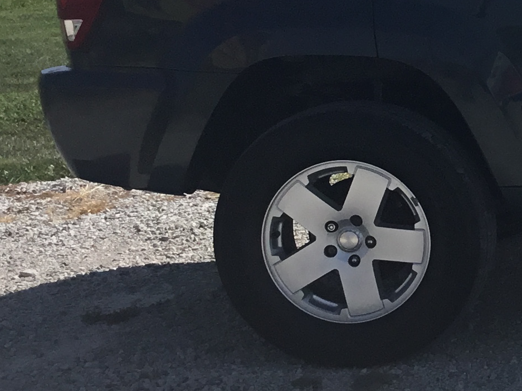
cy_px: 78
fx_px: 1629
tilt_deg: -6.3
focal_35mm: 108
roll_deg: +1.9
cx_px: 808
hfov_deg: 16.4
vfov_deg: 13.6
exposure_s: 1/1852
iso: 25
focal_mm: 3.3
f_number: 2.4
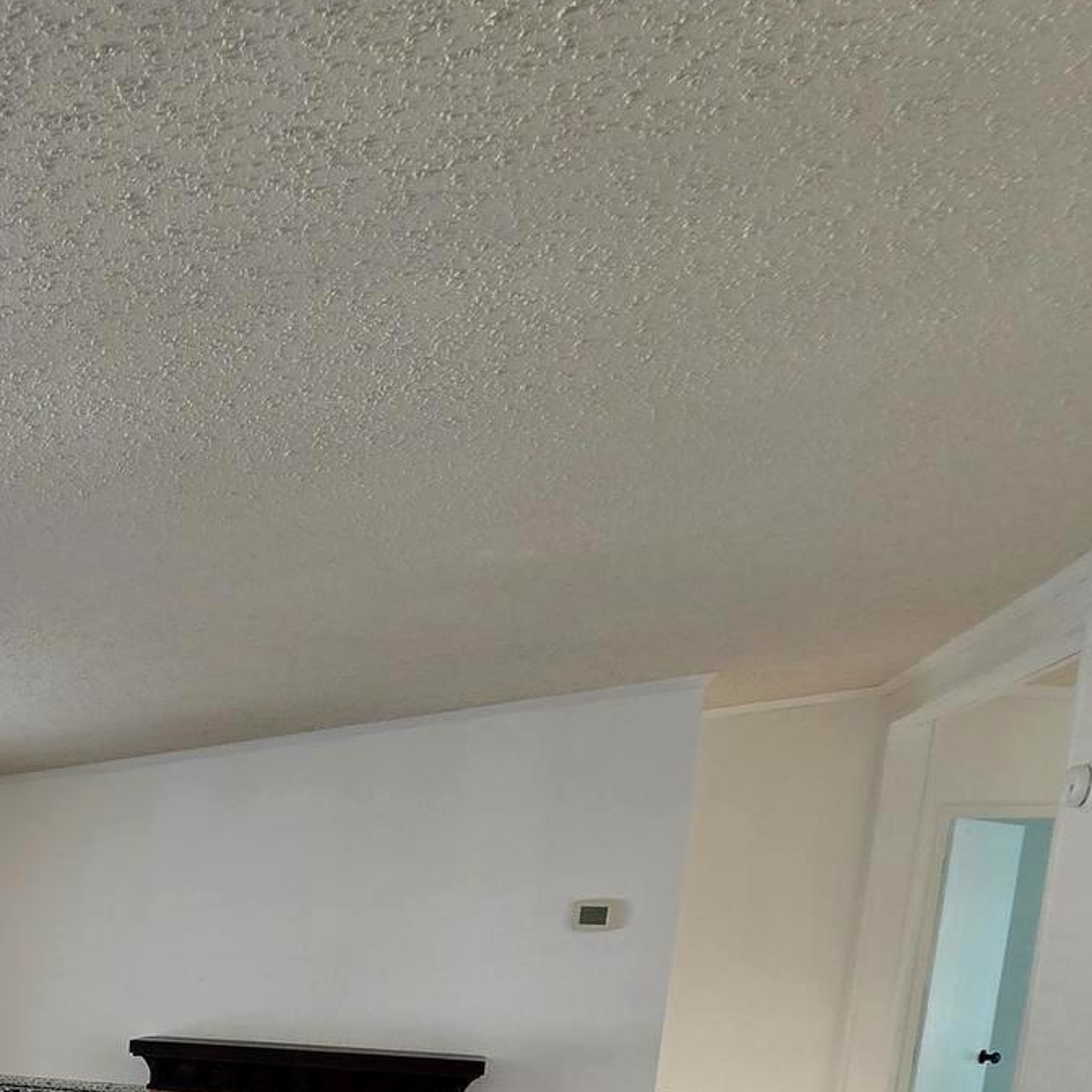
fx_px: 1249
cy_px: 1176
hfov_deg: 37.3
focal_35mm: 35
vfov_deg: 39.4
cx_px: -182
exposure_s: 1/60
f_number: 2.2
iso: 50
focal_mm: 2.2
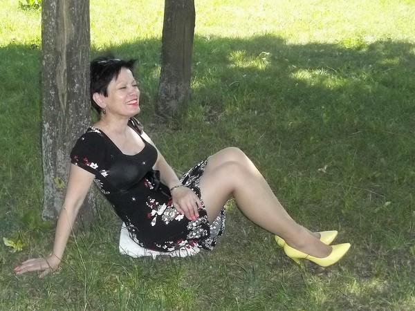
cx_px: 208
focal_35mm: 32
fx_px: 384
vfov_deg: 44.2
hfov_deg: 56.8
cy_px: 156
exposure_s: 1/640
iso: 240
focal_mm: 5.7
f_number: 2.9
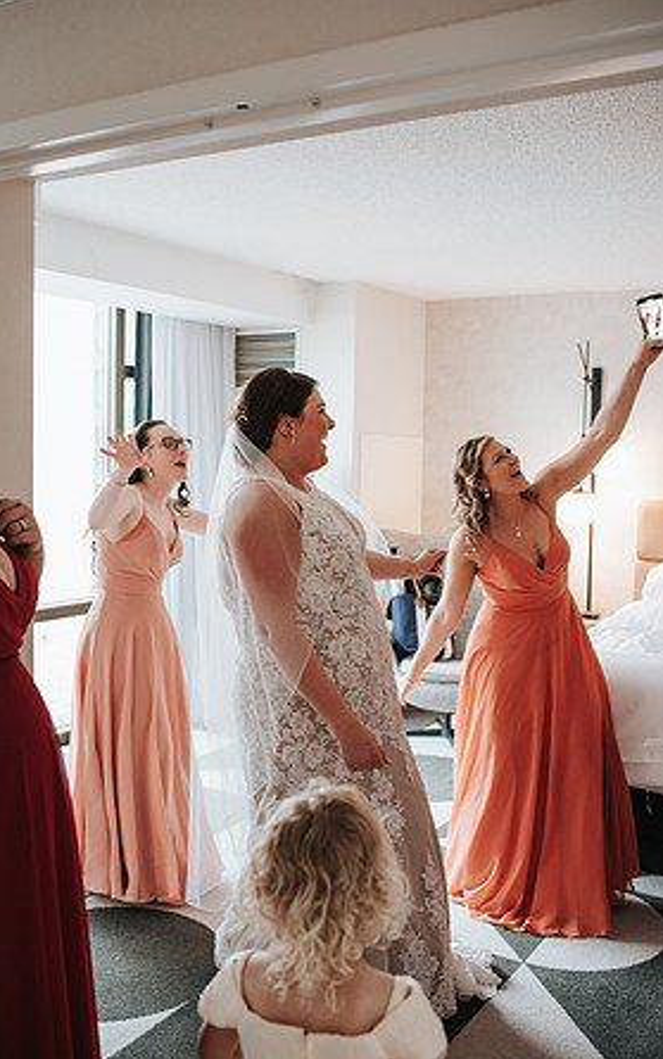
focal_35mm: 36
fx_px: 1040
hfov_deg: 35.3
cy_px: 530
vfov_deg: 54.0
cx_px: 314
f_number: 3.2
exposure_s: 1/200
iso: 1000
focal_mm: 35
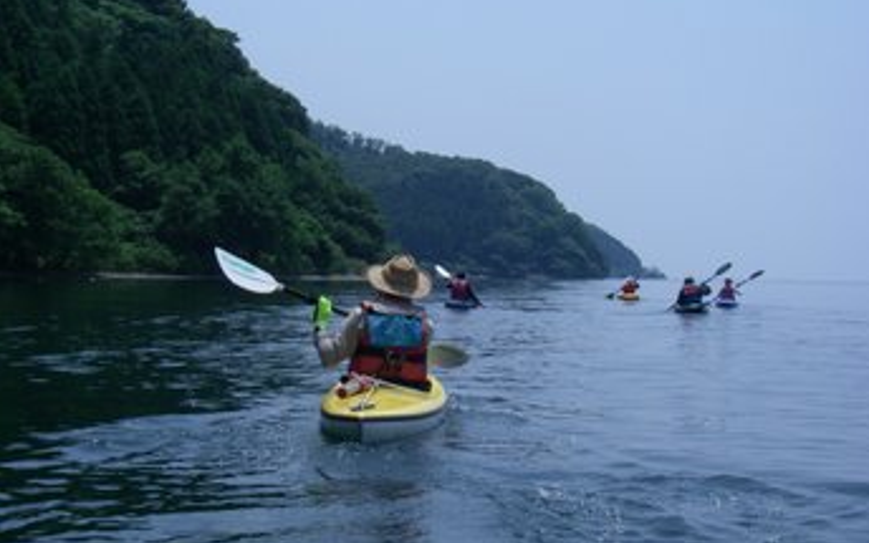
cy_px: 239
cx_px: 440
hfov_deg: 30.2
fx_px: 1610
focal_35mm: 68
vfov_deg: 19.1
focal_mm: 10.5
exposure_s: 1/320
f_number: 7.4
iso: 64
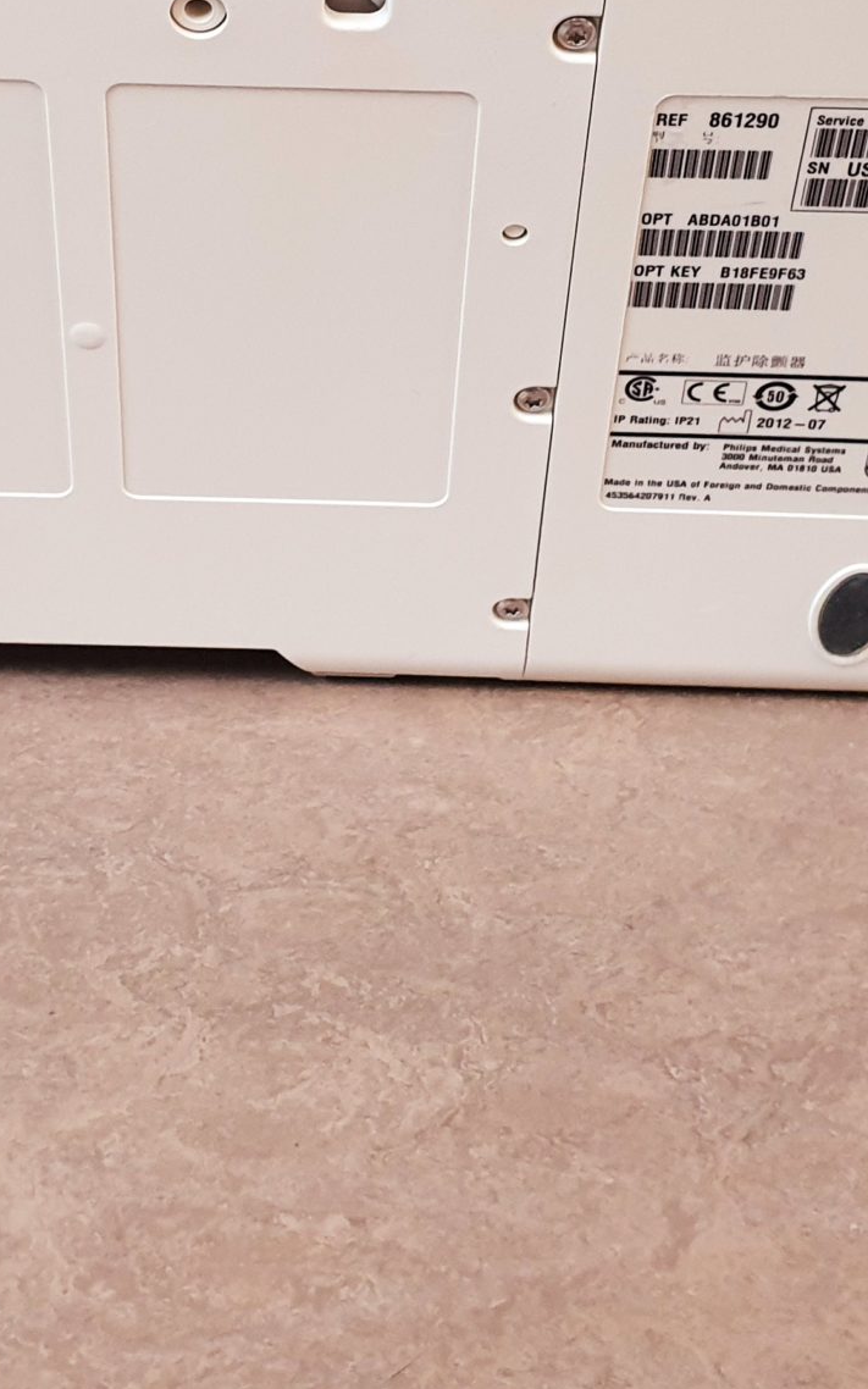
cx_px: 321
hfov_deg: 20.9
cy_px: 299
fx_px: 2347
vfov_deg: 32.2
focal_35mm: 62
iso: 320
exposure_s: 1/50
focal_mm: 4.3
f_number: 2.4
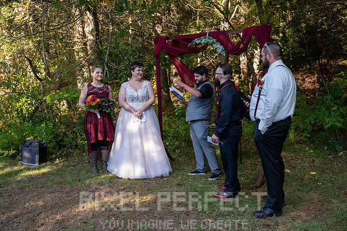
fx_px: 405
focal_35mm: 42
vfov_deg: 31.9
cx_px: 174
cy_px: 116
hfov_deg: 46.4
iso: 6400
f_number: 4.5
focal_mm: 42
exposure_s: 1/4000
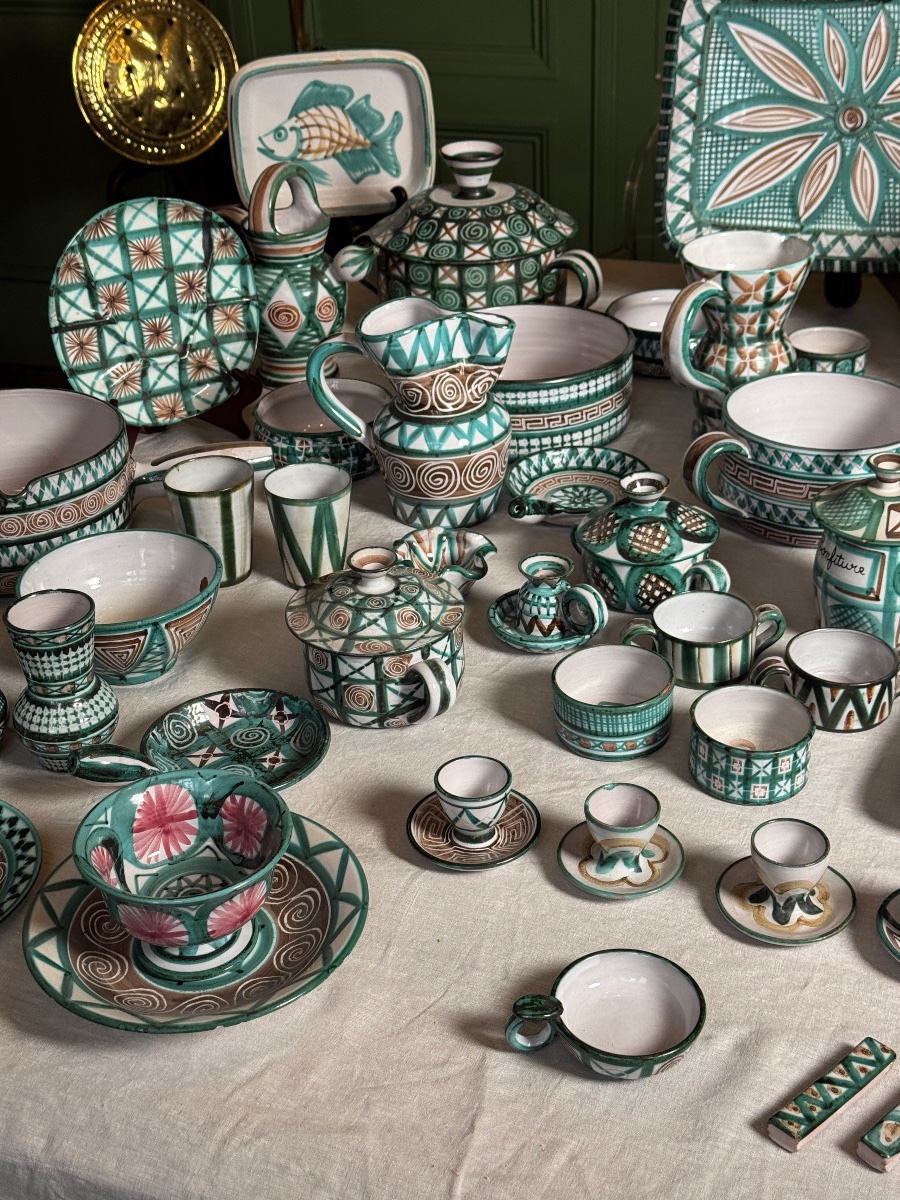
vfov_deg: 39.7
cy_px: 600
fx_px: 1664
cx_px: 450
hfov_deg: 30.3
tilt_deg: -29.5
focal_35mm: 48
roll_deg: +3.2
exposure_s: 1/50
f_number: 1.78
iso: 125
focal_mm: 6.76
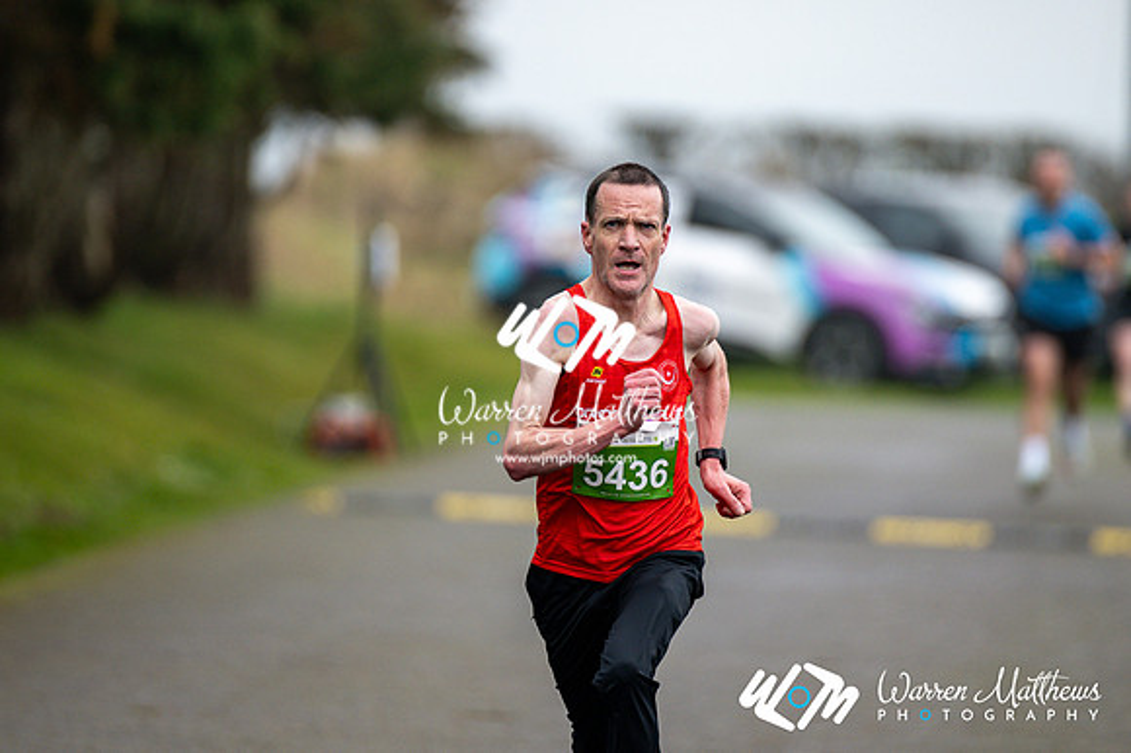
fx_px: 14129
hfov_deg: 4.6
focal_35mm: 450
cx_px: 566
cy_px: 376
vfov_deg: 3.1
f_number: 2.8
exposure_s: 1/1600
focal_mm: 300
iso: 320
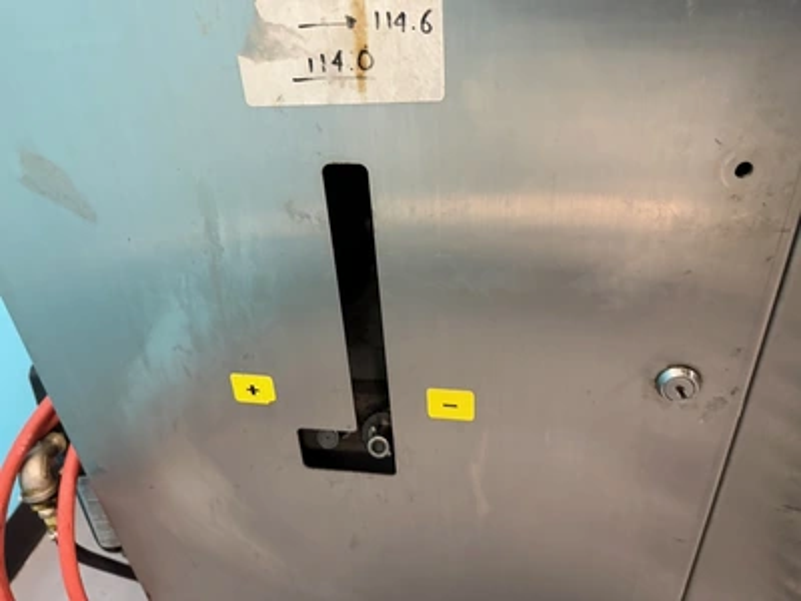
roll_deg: +4.7
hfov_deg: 71.6
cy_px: 300
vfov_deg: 56.8
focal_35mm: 24
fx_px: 555
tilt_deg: -30.2
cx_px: 400
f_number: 1.78
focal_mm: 6.76
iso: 800
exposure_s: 1/60
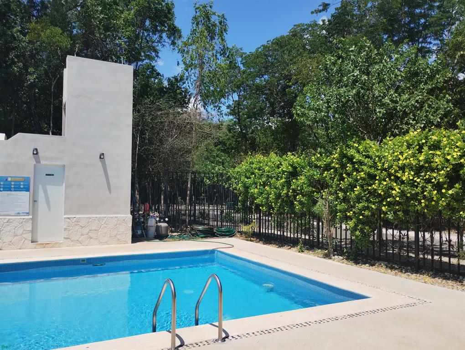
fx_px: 377
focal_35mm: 28
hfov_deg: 63.4
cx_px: 232
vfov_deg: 49.9
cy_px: 175
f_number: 1.8
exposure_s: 1/1533
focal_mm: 4.27
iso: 100
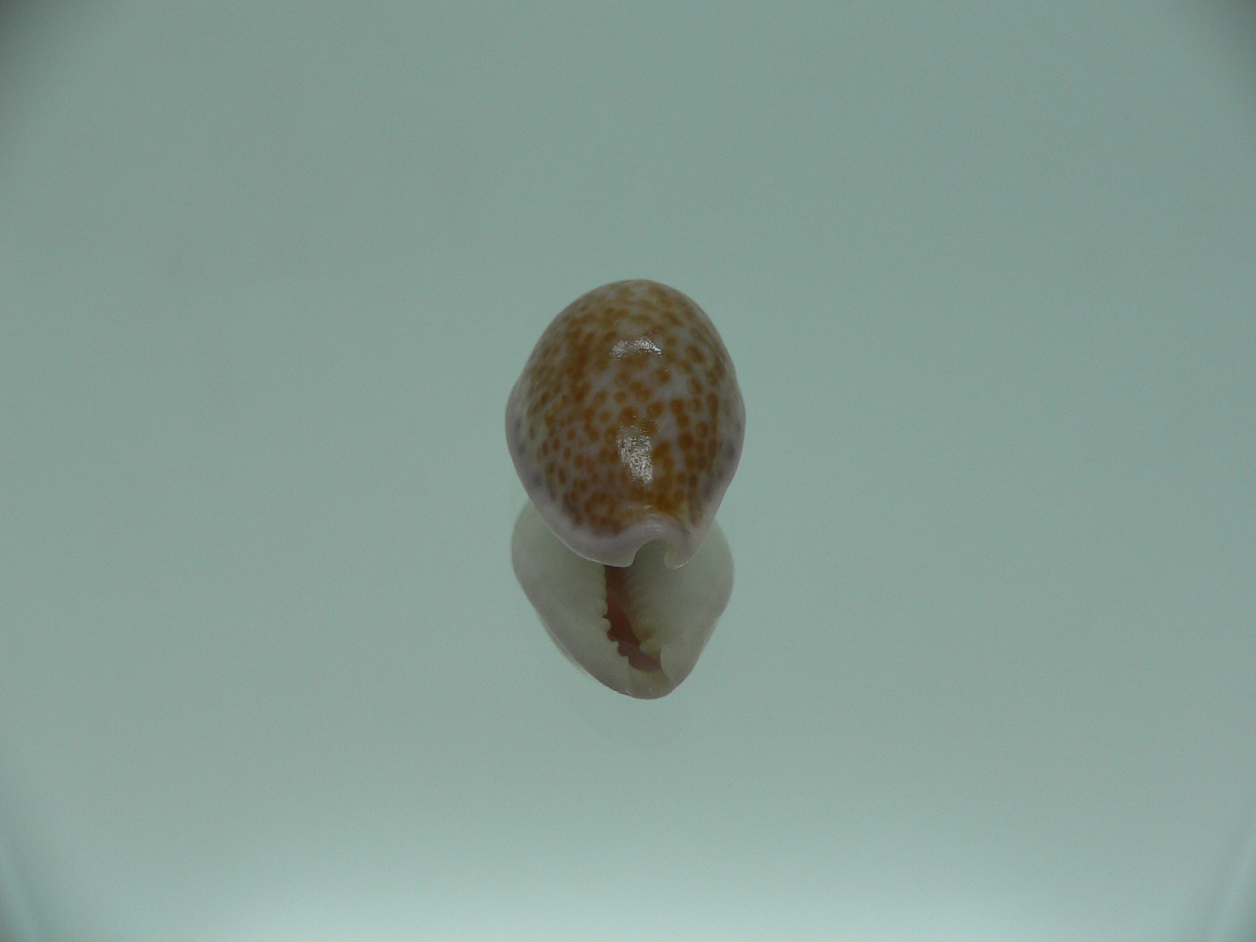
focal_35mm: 35
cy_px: 471
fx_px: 1270
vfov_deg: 40.7
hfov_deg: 52.6
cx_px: 628
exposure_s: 1/60
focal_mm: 4.6
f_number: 2.8
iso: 80
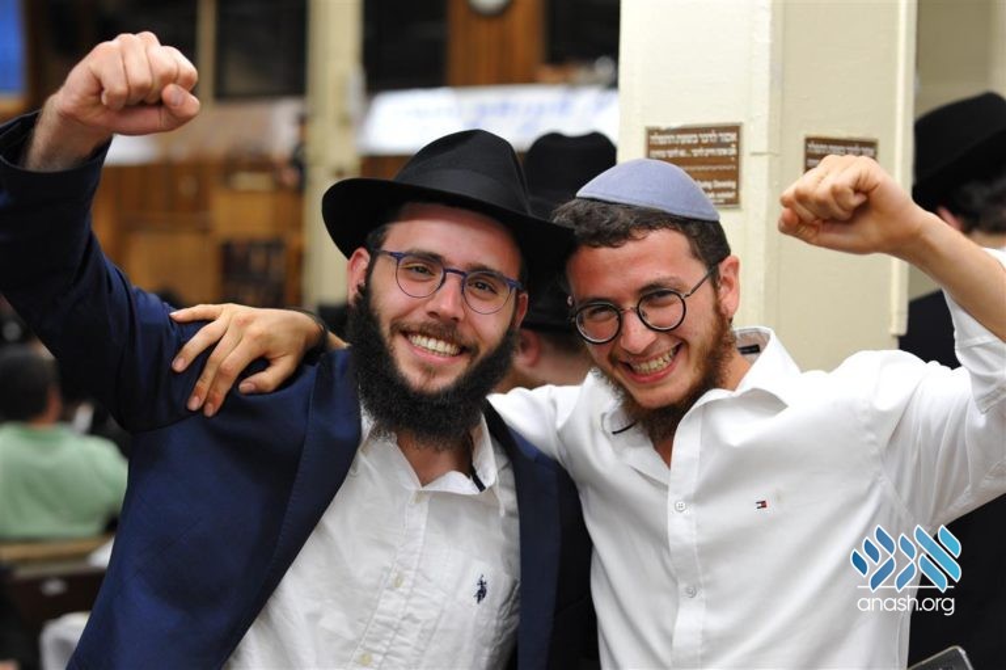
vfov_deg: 16.1
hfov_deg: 23.9
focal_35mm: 85
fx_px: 2374
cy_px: 335
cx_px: 503
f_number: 4
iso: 1000
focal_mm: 85
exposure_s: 1/125
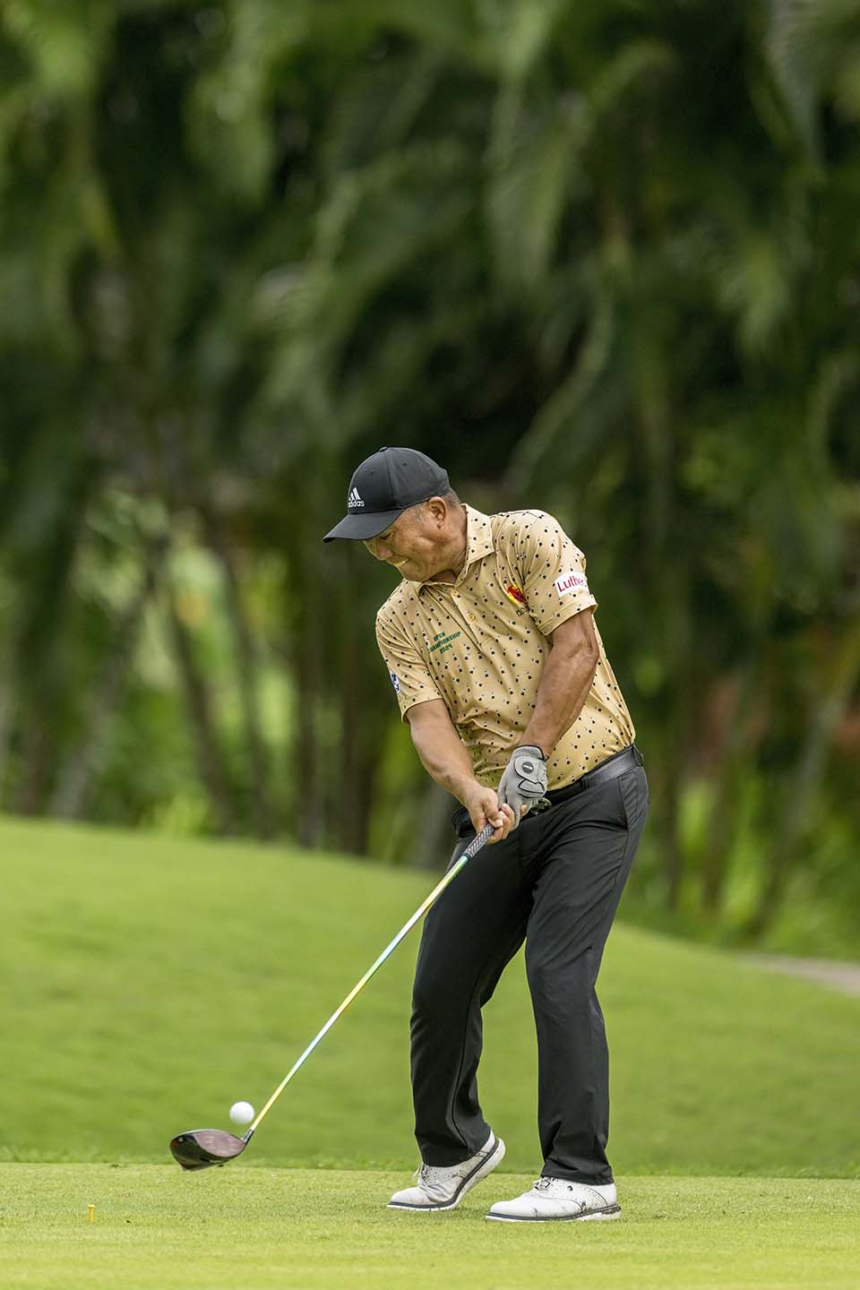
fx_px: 14332
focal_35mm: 400
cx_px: 430
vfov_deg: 5.2
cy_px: 645
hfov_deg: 3.4
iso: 3200
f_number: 3.2
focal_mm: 400
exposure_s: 1/5000
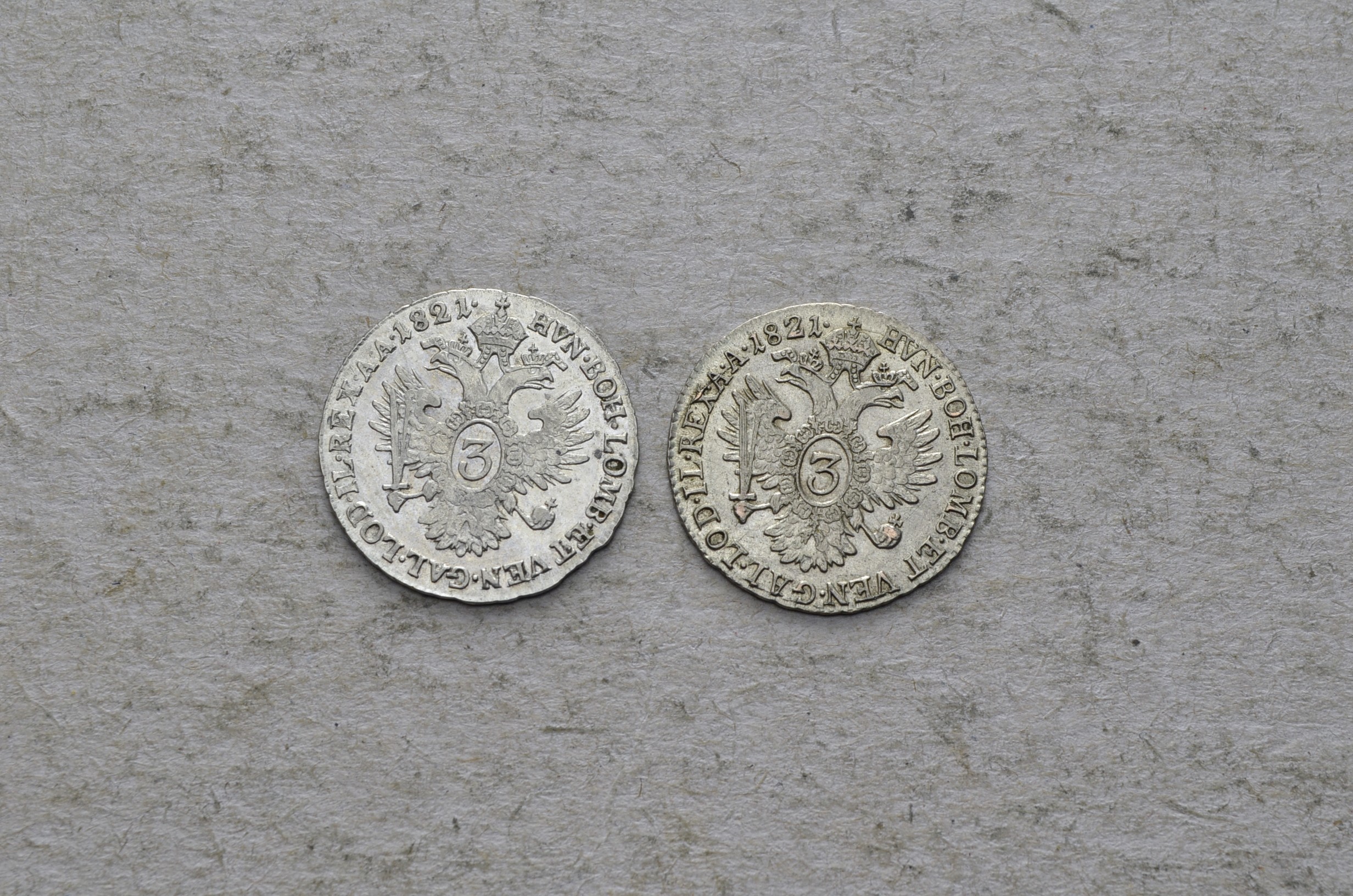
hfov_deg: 24.7
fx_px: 3094
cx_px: 676
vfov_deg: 16.5
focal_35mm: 82
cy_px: 448
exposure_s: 1/250
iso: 400
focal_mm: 55
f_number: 14
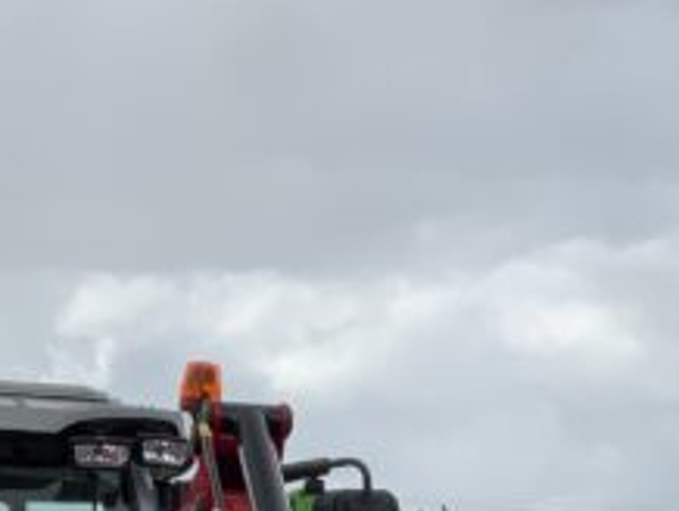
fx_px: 2671
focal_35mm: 136
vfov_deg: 10.2
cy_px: 963
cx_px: 287
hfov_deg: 14.5
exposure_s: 1/1195
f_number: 1.8
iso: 16
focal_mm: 3
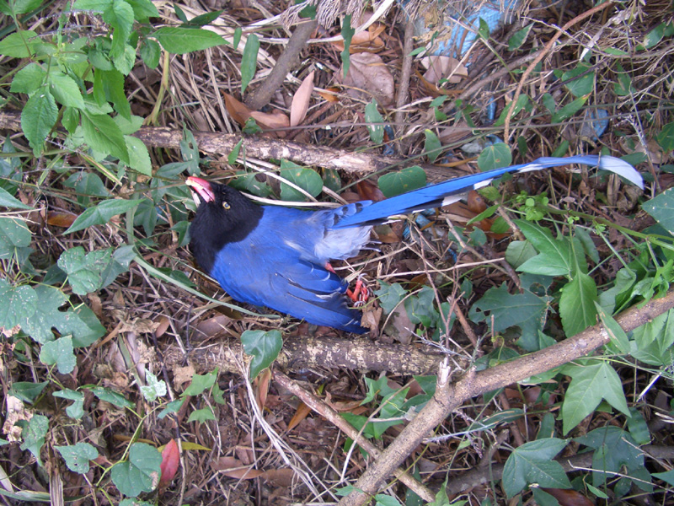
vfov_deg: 40.7
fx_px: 681
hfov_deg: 52.6
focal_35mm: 35
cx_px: 337
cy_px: 253
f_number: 2.6
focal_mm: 5.8
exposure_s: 1/25
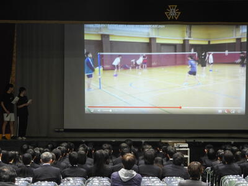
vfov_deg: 11.0
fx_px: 967
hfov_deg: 14.6
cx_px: 124
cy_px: 93
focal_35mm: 135
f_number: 5
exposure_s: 1/15
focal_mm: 24.2
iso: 640
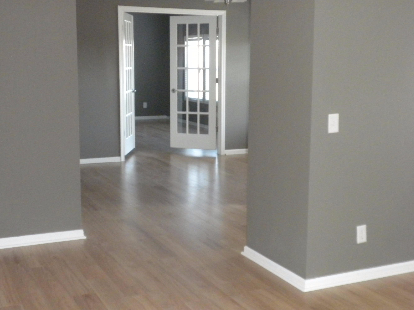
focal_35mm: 52
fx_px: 622
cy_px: 155
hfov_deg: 36.8
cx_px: 207
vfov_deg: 28.0
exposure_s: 1/30
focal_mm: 9.1
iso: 800
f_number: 4.3
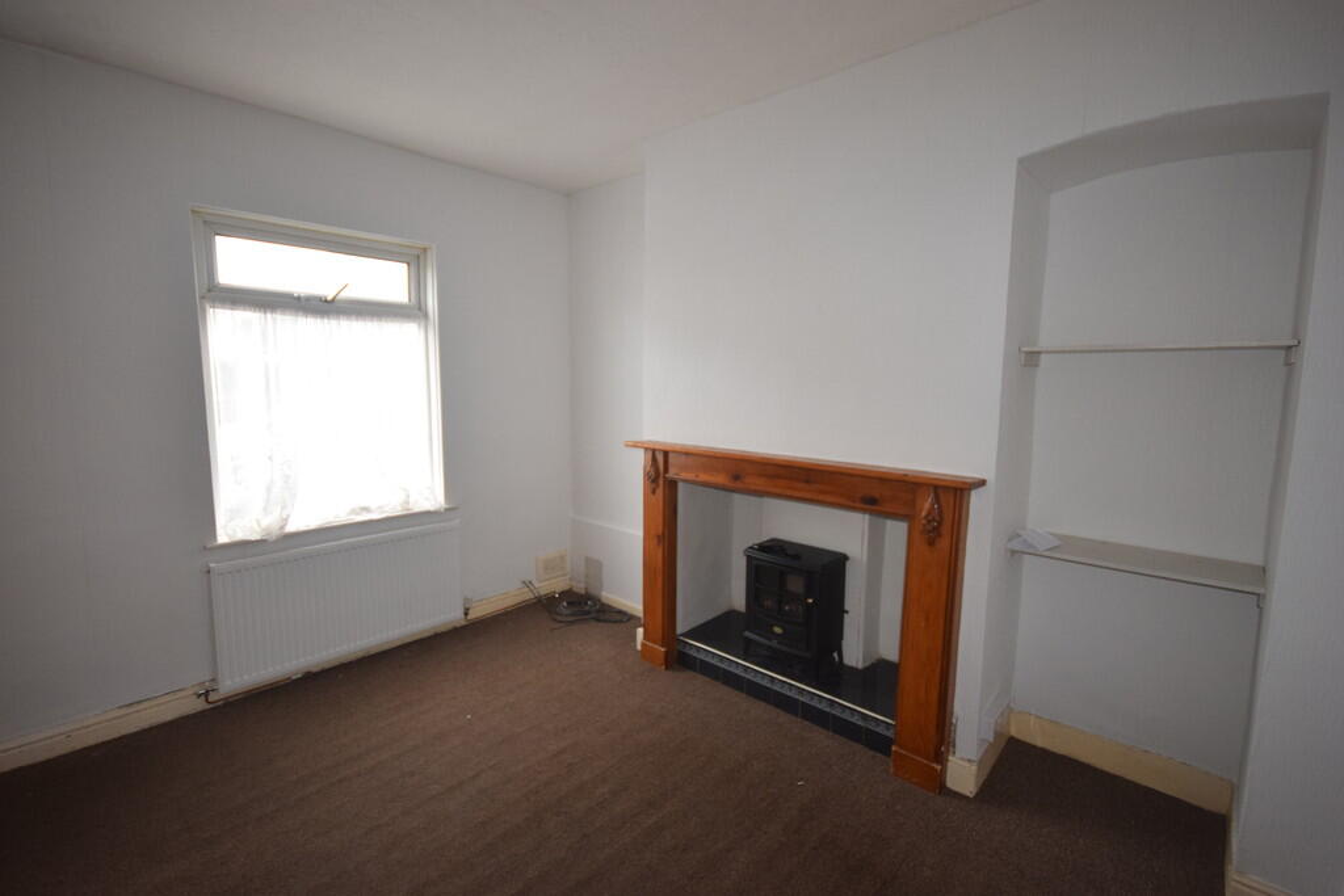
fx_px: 616
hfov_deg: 95.0
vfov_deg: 72.1
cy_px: 448
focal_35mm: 16
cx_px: 672
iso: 800
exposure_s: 1/100
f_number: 5
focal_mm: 11
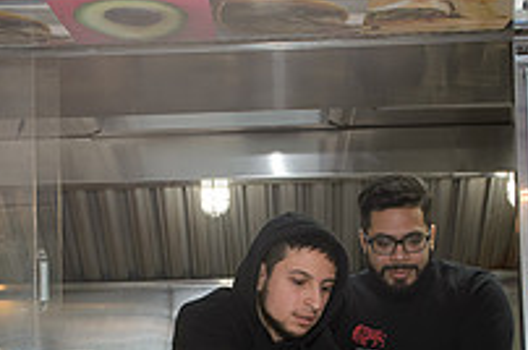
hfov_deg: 29.3
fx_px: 1010
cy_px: 381
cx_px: 235
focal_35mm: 69
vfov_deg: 18.9
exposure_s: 1/125
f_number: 4.5
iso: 800
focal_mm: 24
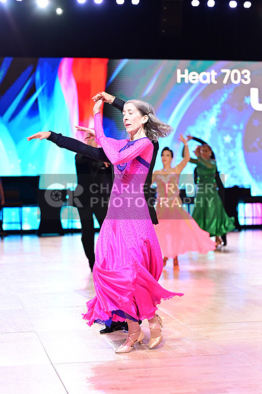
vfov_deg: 26.3
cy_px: 197
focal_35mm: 77
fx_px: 842
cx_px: 131
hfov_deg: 17.7
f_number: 2.8
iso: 1600
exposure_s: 1/400
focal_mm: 77
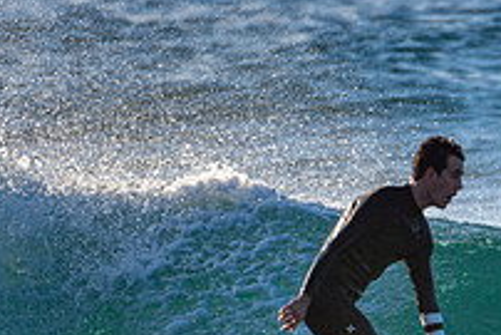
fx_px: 30025
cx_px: 513
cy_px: 388
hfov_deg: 1.0
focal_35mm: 2156
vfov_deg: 0.6
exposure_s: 1/1250
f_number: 5.6
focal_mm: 500
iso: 250
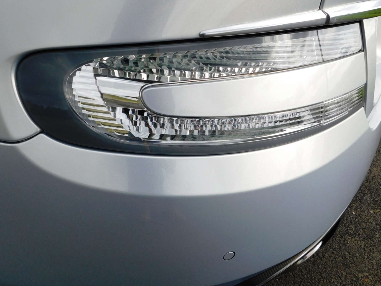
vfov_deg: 46.8
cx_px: 190
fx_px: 330
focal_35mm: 30
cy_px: 143
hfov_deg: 60.0
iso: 125
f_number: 3.2
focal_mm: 5.3
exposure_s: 1/1000
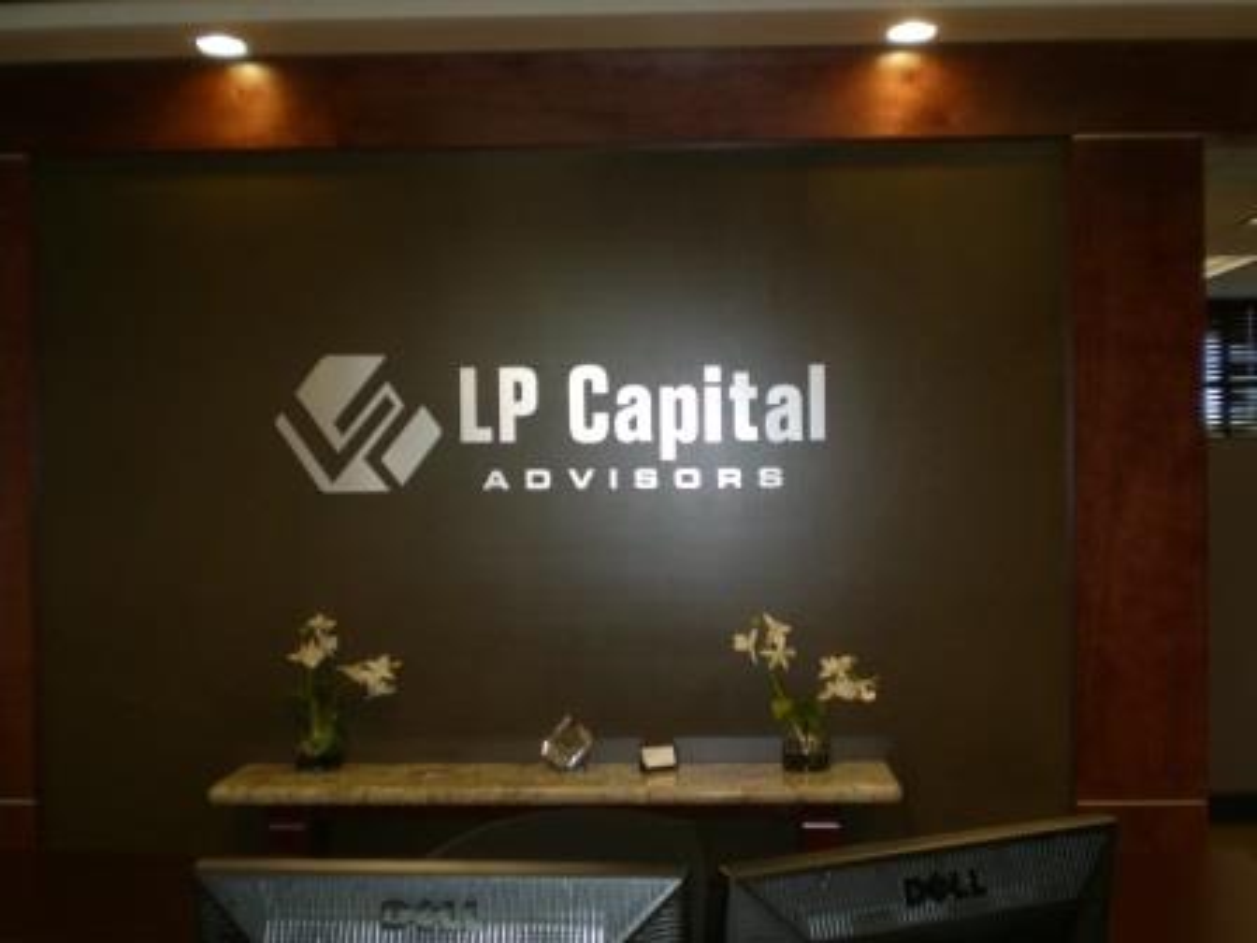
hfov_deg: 42.9
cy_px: 472
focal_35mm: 44
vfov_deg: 32.9
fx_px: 1598
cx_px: 628
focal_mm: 7.4
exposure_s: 1/30
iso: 83
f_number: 3.5
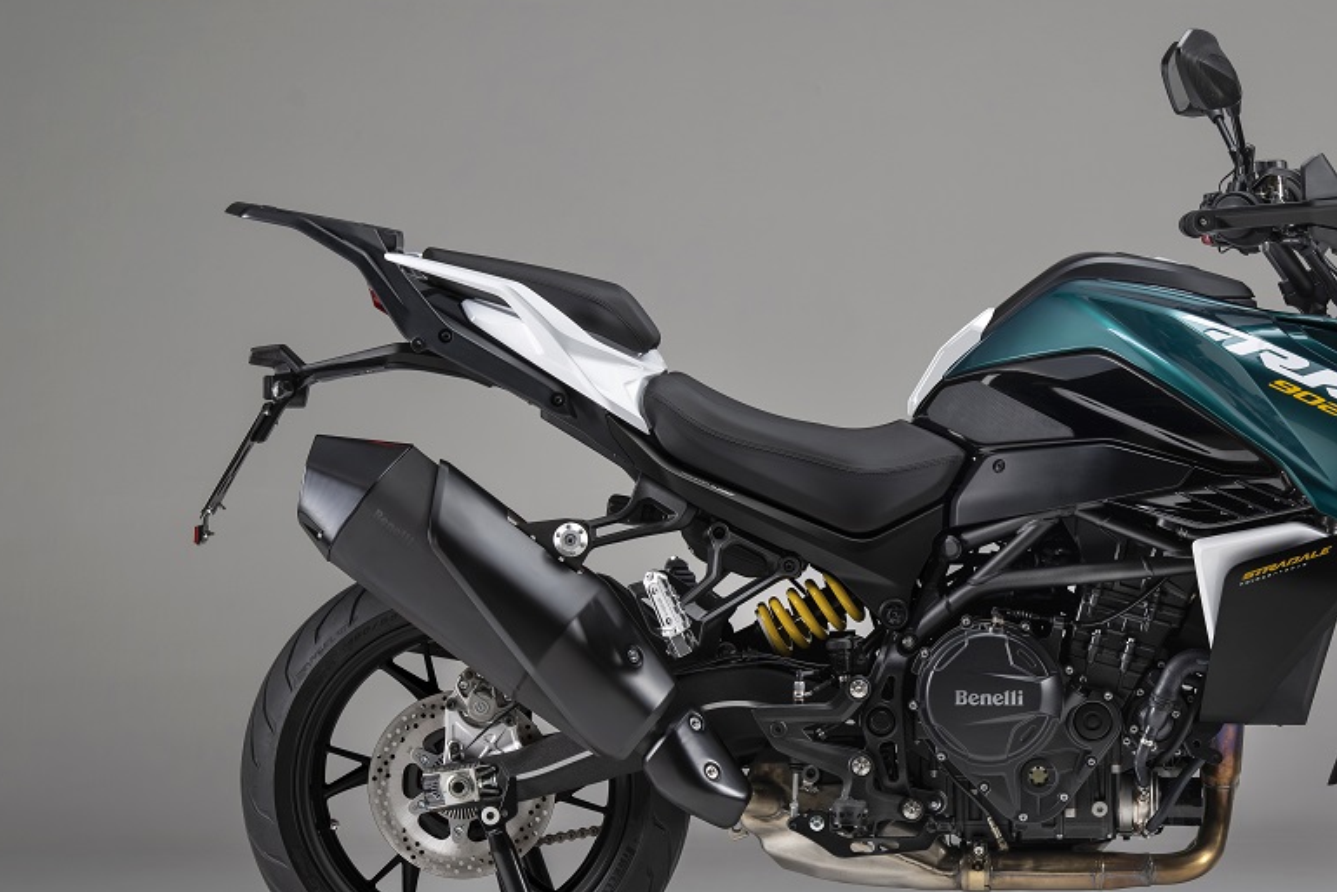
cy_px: 512
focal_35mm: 203
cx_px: 925
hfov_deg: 10.1
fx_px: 7540
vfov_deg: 6.8
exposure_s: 1/5
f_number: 8
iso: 64
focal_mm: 135
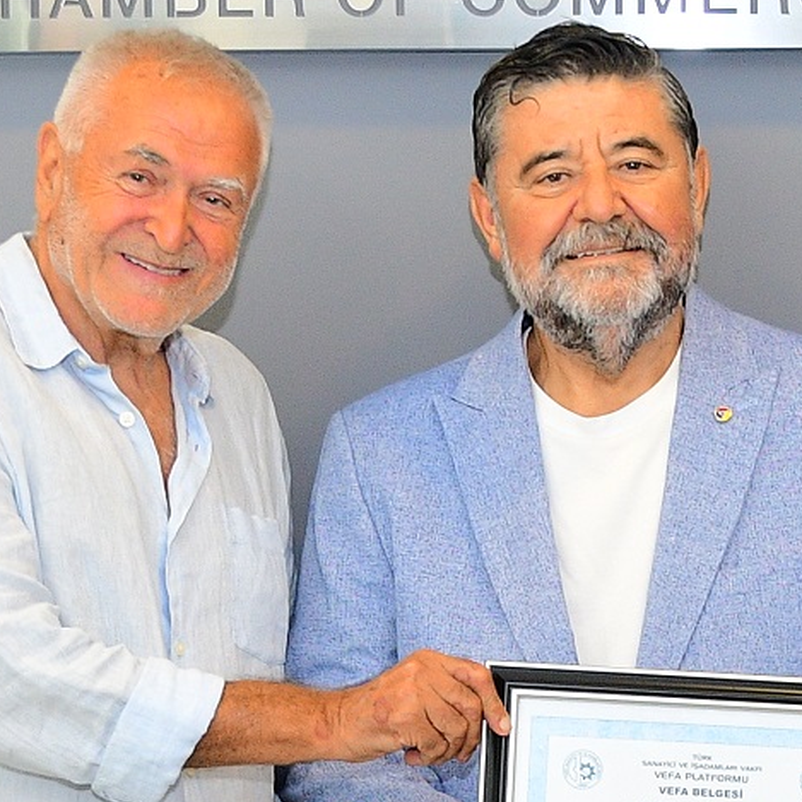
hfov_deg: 12.8
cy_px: 795
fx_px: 3565
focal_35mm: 136
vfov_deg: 12.7
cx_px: 581
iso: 900
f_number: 3.5
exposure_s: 1/125
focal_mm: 20
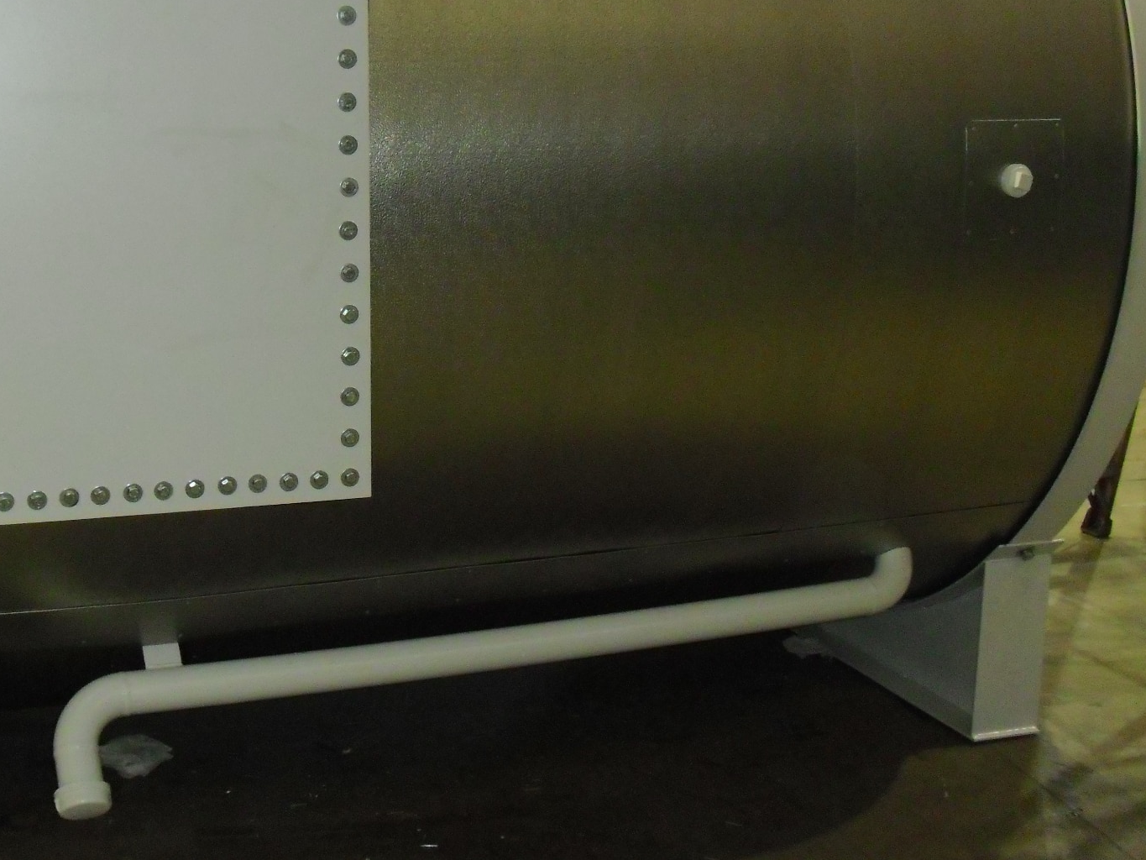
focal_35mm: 54
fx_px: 1788
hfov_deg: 35.3
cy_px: 223
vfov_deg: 26.7
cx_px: 406
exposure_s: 1/60
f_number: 3.1
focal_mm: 6.3
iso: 400
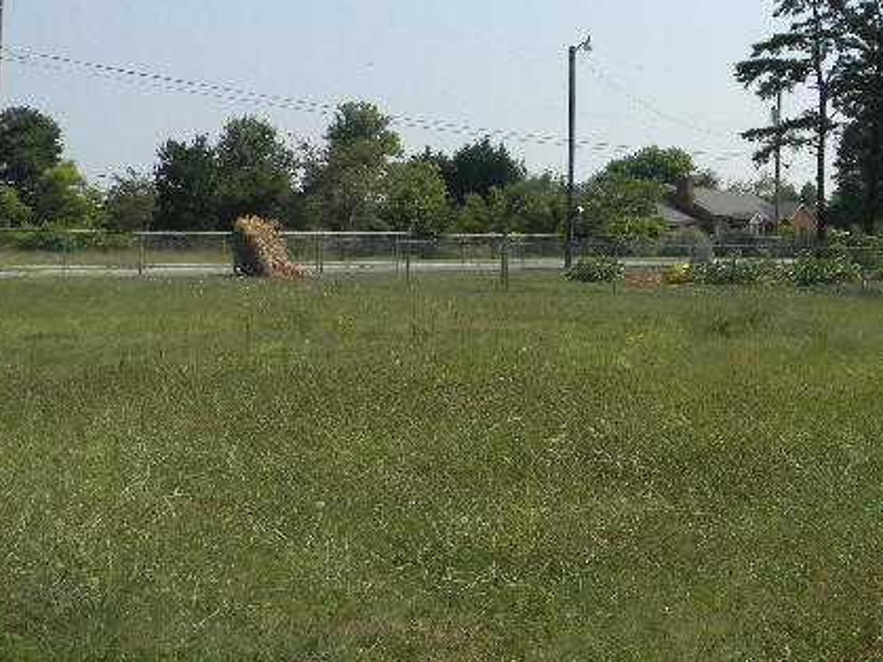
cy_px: 196
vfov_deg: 26.3
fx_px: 1403
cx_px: 592
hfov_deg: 34.6
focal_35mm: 55
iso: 80
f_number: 7.4
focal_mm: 6.4
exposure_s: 1/258
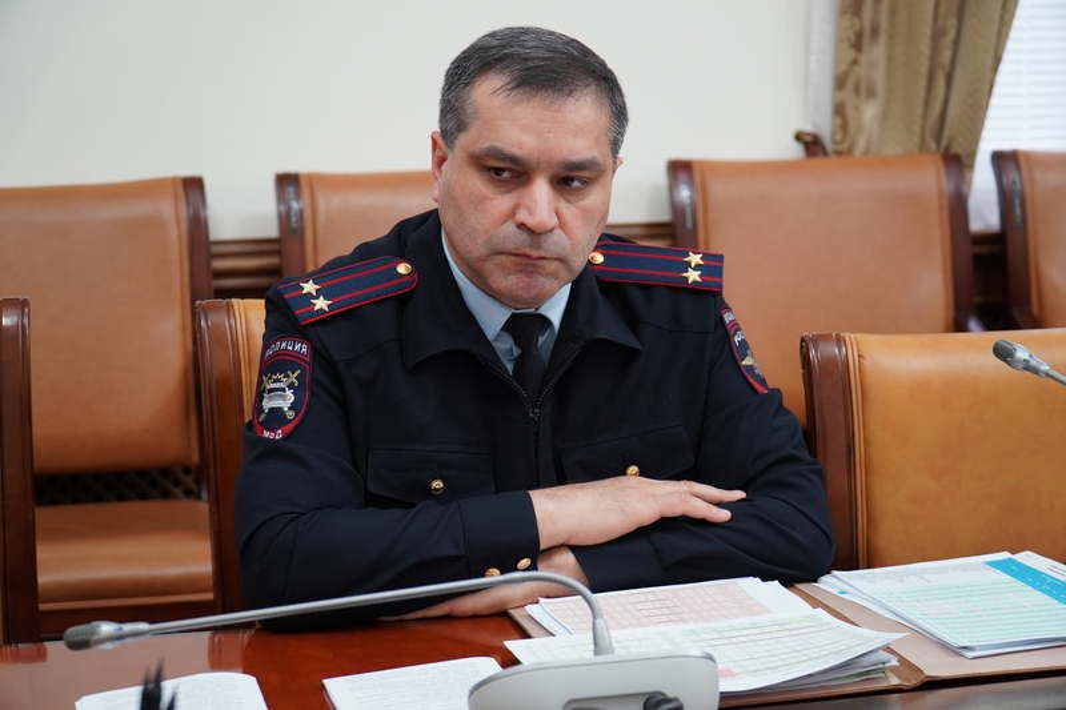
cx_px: 533
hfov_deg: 26.5
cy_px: 355
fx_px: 2265
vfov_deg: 17.8
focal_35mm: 76
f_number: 4
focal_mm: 51
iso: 1000
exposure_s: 1/80
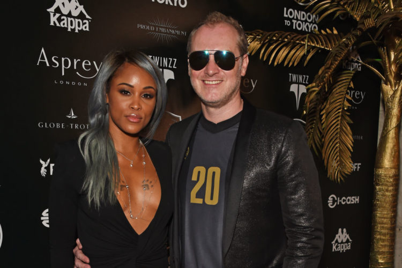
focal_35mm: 35
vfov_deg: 37.9
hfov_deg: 54.4
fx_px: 391
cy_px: 134
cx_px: 201
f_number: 7.1
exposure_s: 1/160
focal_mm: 35
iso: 1000
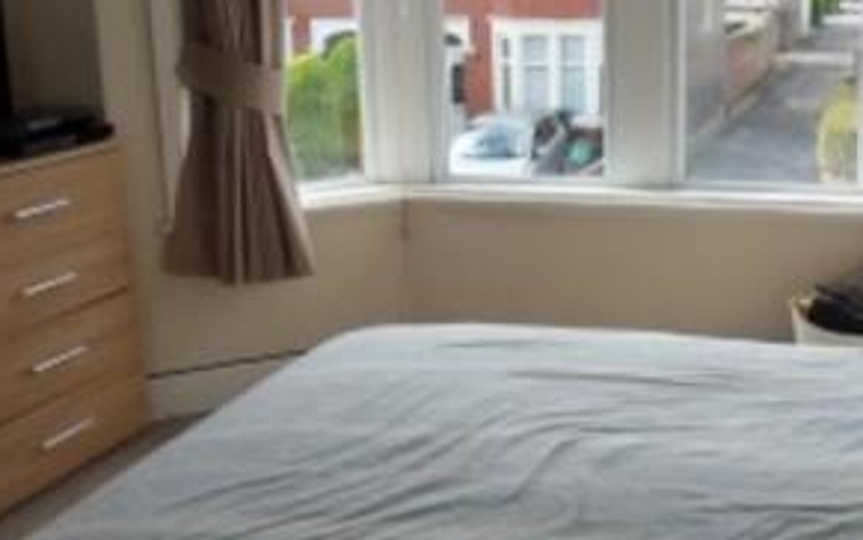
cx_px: 565
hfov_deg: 39.2
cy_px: 212
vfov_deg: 25.3
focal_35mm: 51
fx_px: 1200
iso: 80
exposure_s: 1/180
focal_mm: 4.2
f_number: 3.3
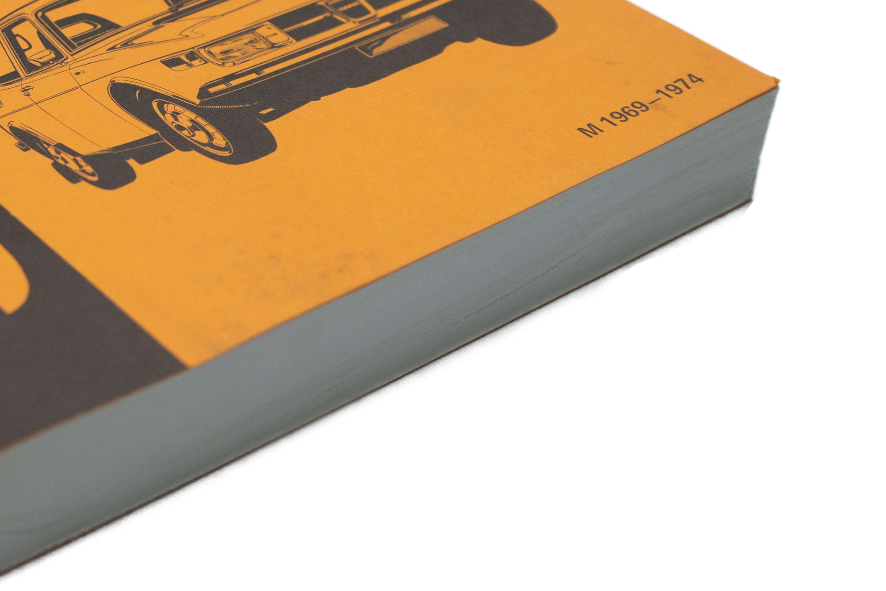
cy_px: 91
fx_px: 1698
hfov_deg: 27.8
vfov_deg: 19.5
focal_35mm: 69
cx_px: 31
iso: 500
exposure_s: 1/100
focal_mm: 33
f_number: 4
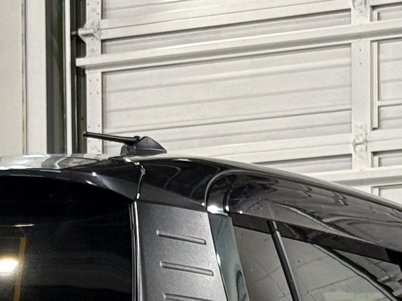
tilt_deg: +0.0
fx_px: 2601
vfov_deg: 6.5
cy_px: 506
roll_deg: -0.2
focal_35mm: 224
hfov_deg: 8.8
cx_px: 80
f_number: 1.78
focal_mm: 6.76
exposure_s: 1/40
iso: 200
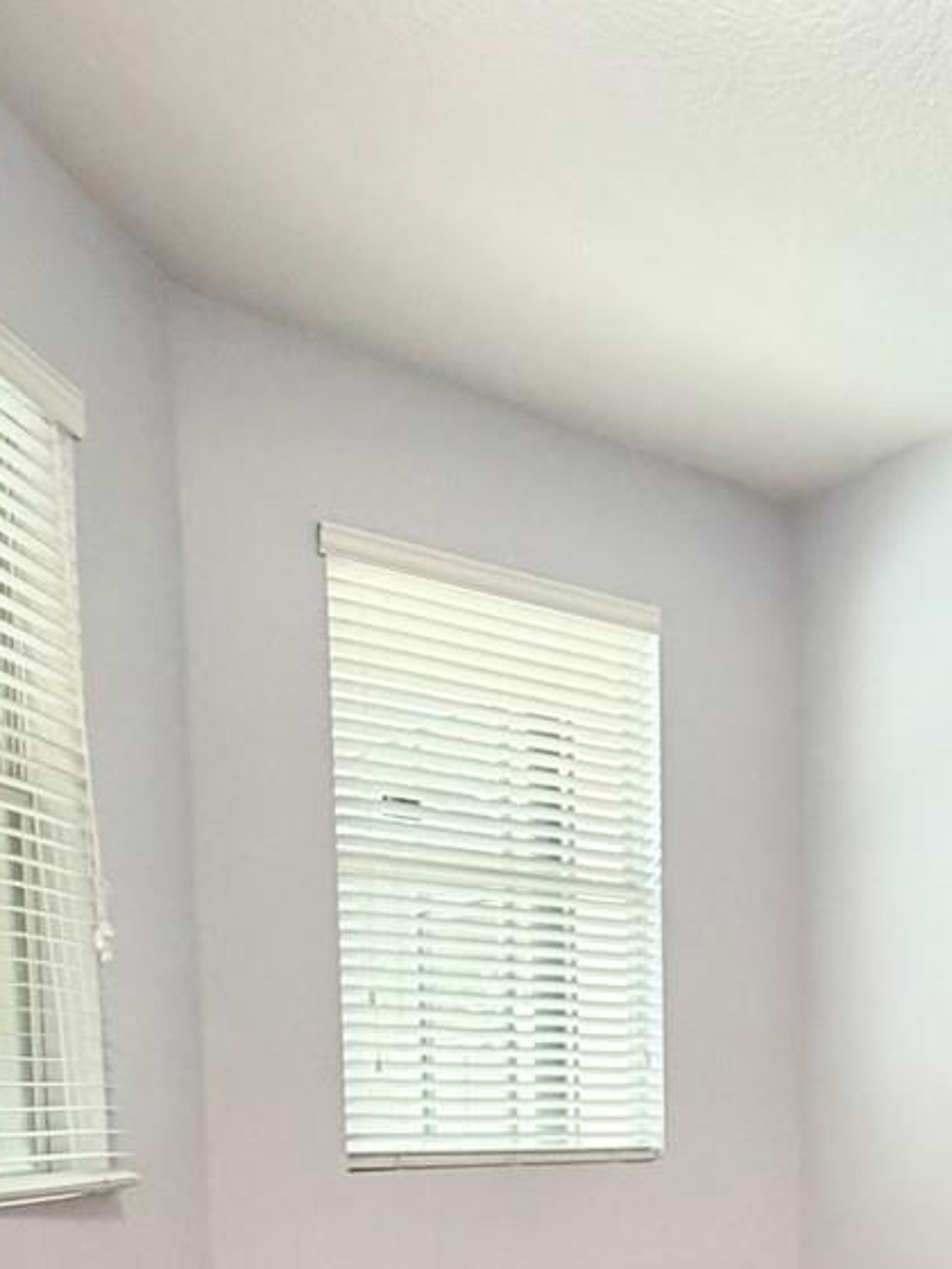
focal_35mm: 40
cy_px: 1233
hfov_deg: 32.6
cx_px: 988
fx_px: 1467
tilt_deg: -5.7
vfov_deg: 41.5
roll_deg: -0.6
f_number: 2.2
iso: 250
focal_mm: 2.22
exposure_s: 1/60
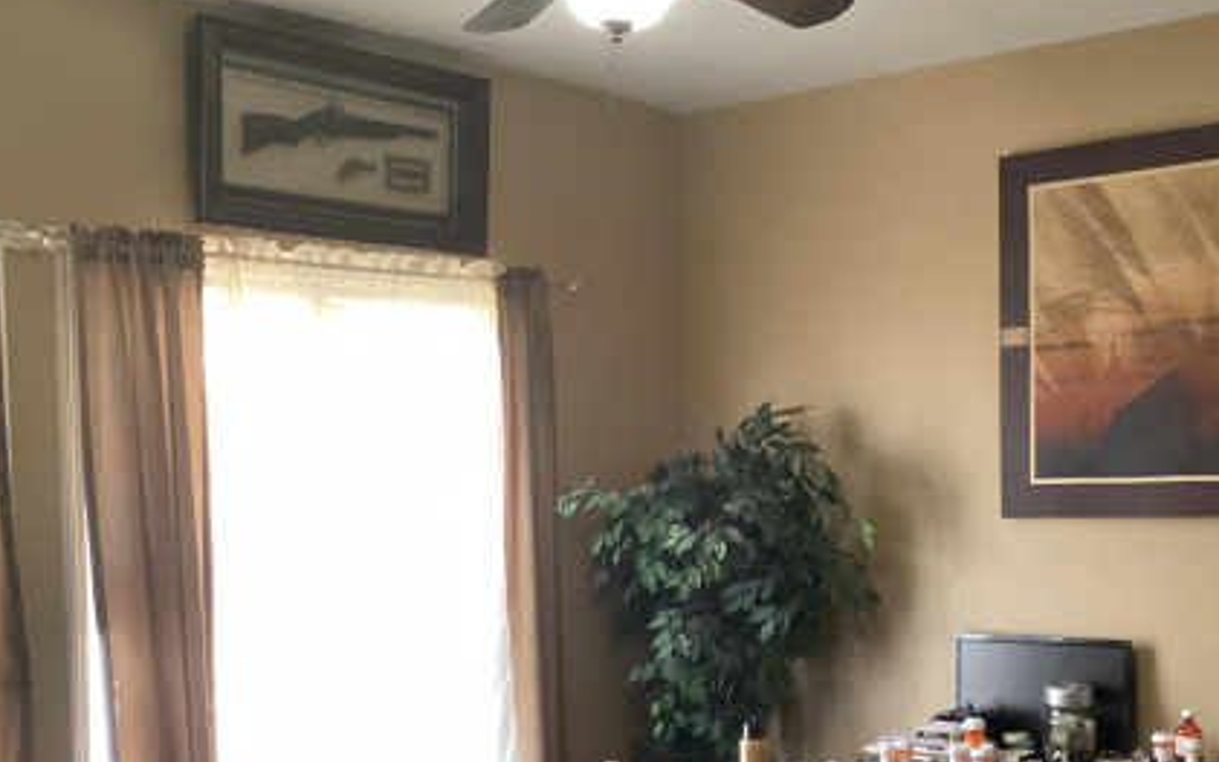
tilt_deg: -1.5
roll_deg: +0.9
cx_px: 569
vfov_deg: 24.7
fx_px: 1727
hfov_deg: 38.9
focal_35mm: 52
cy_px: 548
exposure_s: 1/60
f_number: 2.4
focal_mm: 3.3
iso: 400
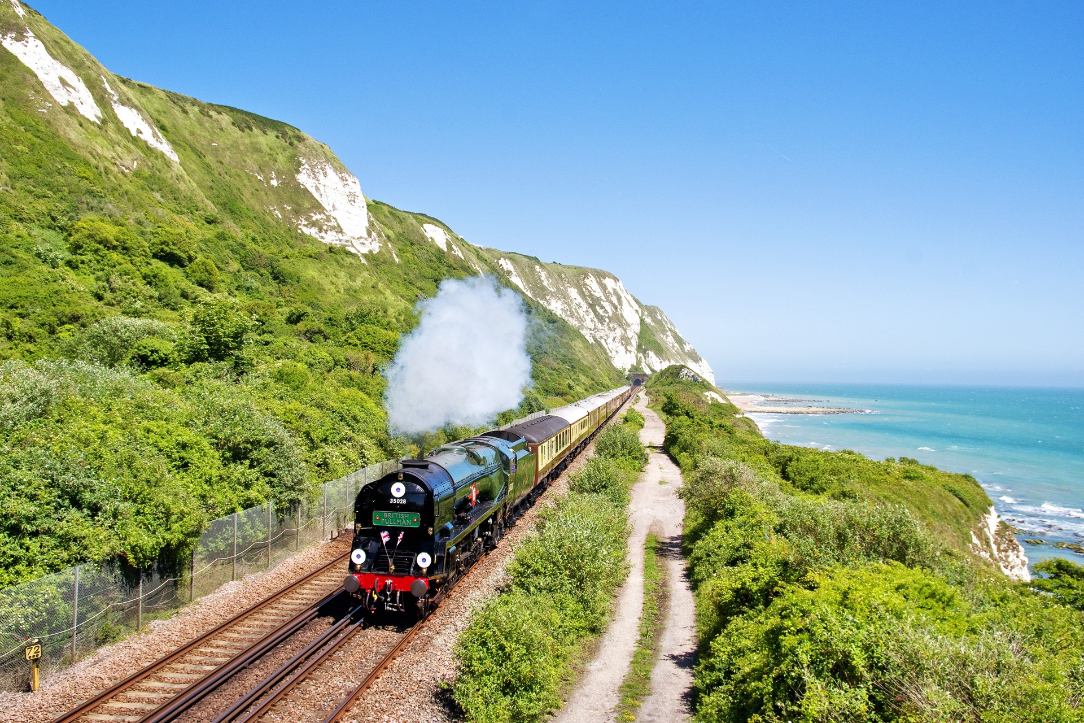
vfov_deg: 42.3
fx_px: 933
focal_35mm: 31
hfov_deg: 60.3
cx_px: 542
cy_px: 362
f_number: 7.1
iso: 200
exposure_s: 1/640
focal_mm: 21
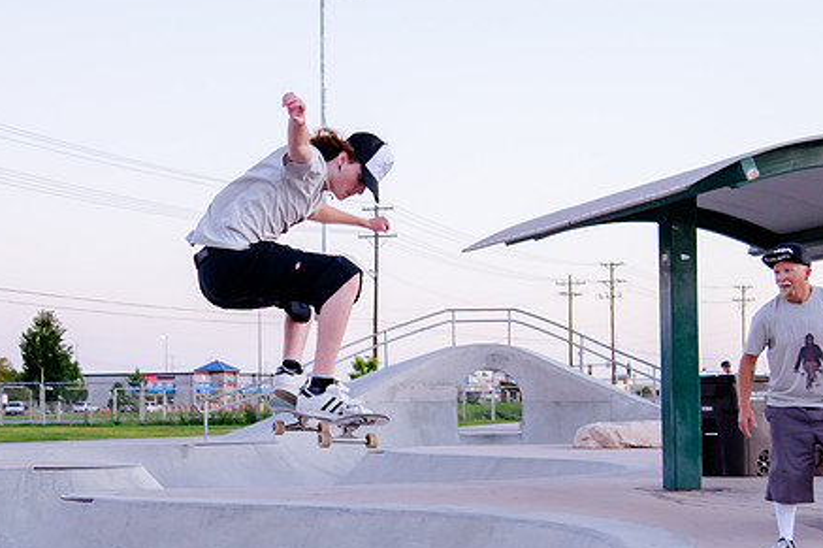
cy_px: 350
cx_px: 302
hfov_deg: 28.0
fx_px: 1645
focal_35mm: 72
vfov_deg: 18.9
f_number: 4
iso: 2000
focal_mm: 38
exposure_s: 1/250
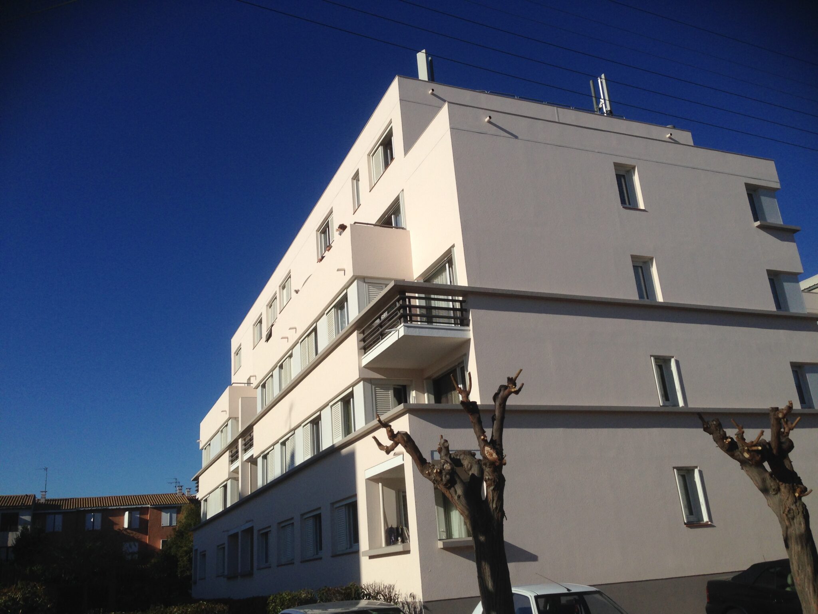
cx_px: 409
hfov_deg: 55.4
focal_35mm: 33
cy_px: 307
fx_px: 780
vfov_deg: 42.9
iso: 50
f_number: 2.4
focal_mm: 4.12
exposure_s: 1/4184
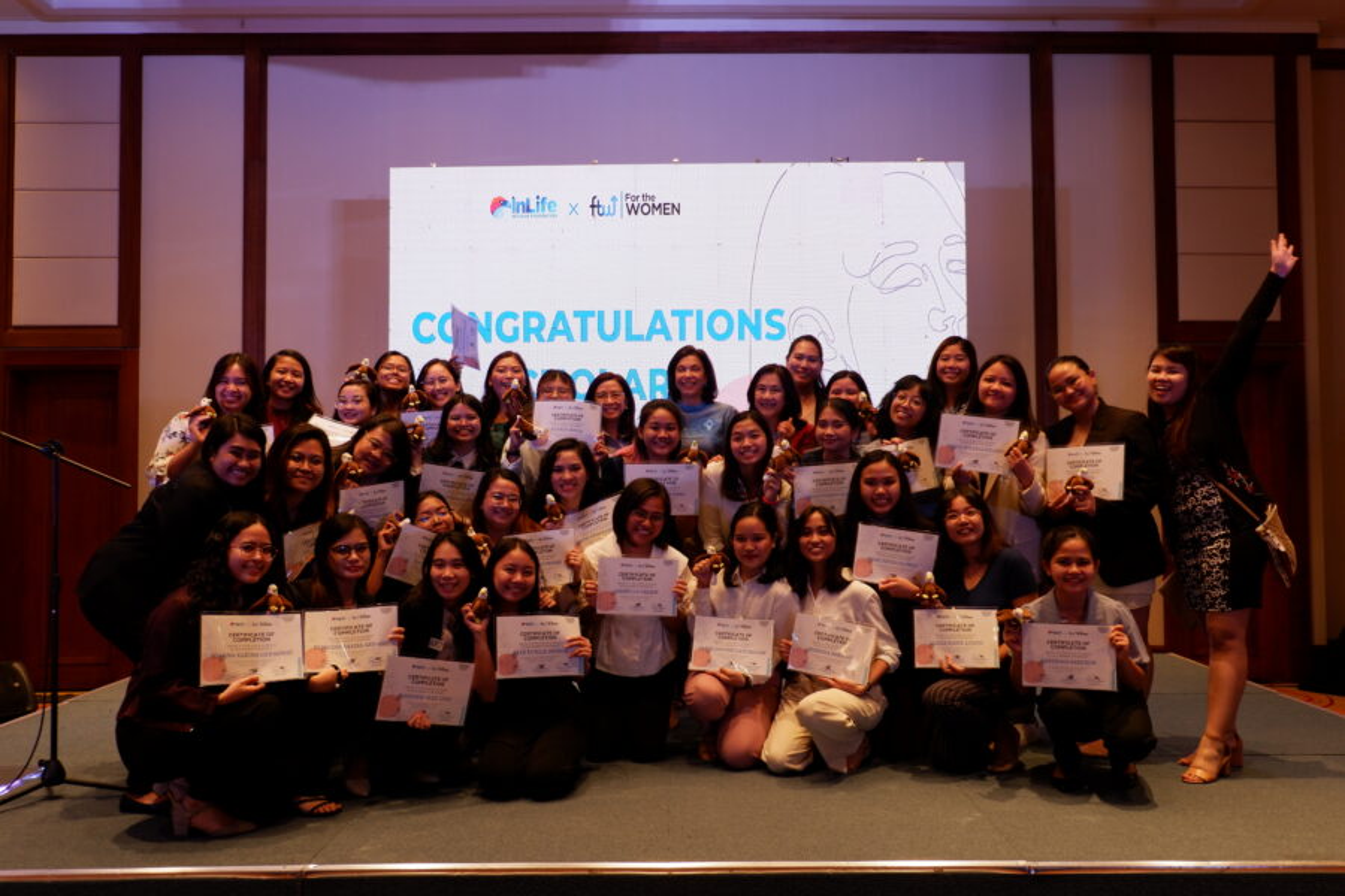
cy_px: 448
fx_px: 1083
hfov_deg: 63.7
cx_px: 672
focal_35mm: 29
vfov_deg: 45.0
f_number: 3.8
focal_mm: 19.2
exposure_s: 1/70
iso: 400
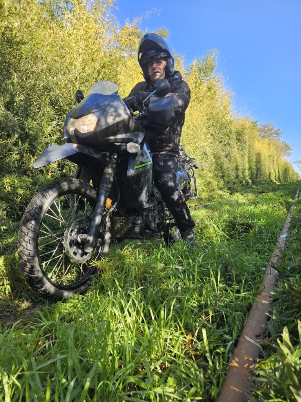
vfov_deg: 73.9
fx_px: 267
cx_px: 150
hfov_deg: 58.9
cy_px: 201
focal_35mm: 23
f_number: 1.7
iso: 25
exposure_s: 1/180
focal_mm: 6.3
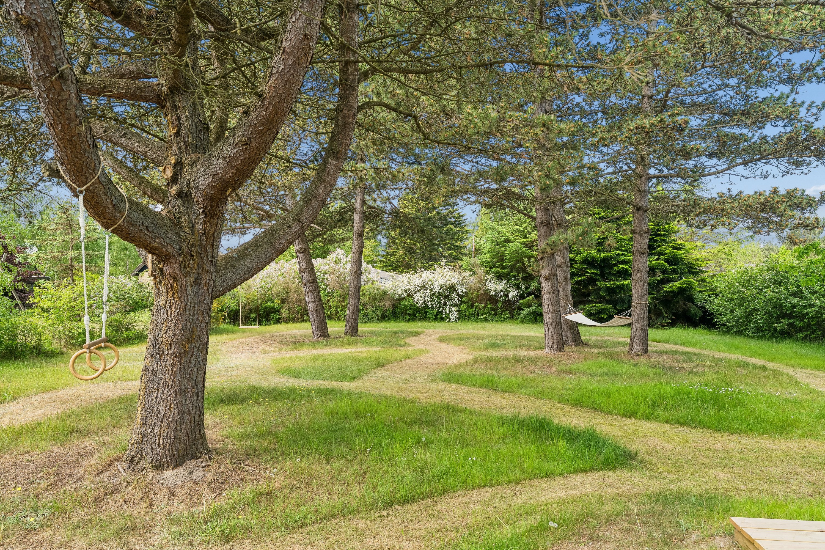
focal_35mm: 24
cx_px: 412
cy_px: 275
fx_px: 550
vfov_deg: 53.1
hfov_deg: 73.7
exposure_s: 1/500
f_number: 7.1
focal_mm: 24
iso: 800
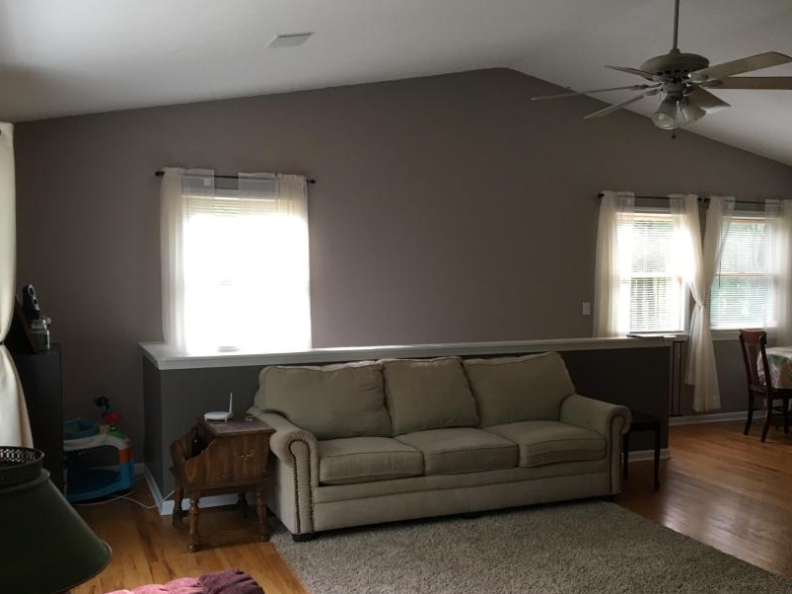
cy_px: 339
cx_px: 453
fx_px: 846
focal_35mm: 37
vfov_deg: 38.6
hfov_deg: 50.0
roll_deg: -0.5
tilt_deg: -5.3
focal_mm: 4.15
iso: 40
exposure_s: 1/30
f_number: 2.2
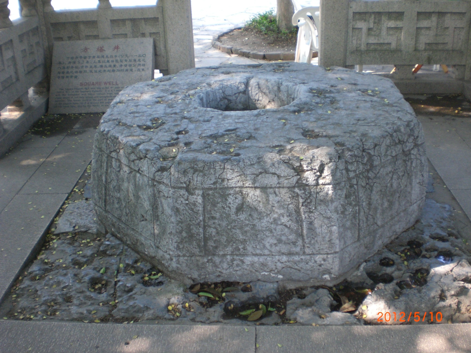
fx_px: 517
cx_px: 236
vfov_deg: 37.7
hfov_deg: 49.0
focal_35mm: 38
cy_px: 176
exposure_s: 1/100
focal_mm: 6.3
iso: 200
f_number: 3.1
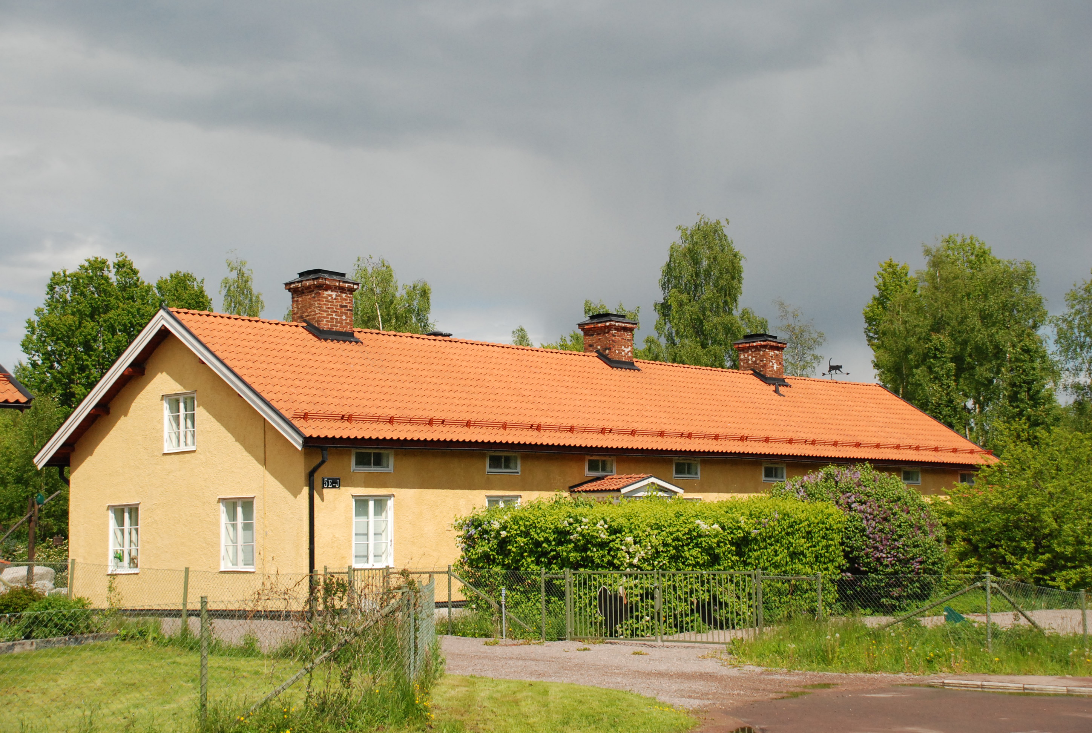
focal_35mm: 52
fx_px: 1596
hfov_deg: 37.8
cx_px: 546
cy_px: 366
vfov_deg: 25.9
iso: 640
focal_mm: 35
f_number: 5
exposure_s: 1/4000
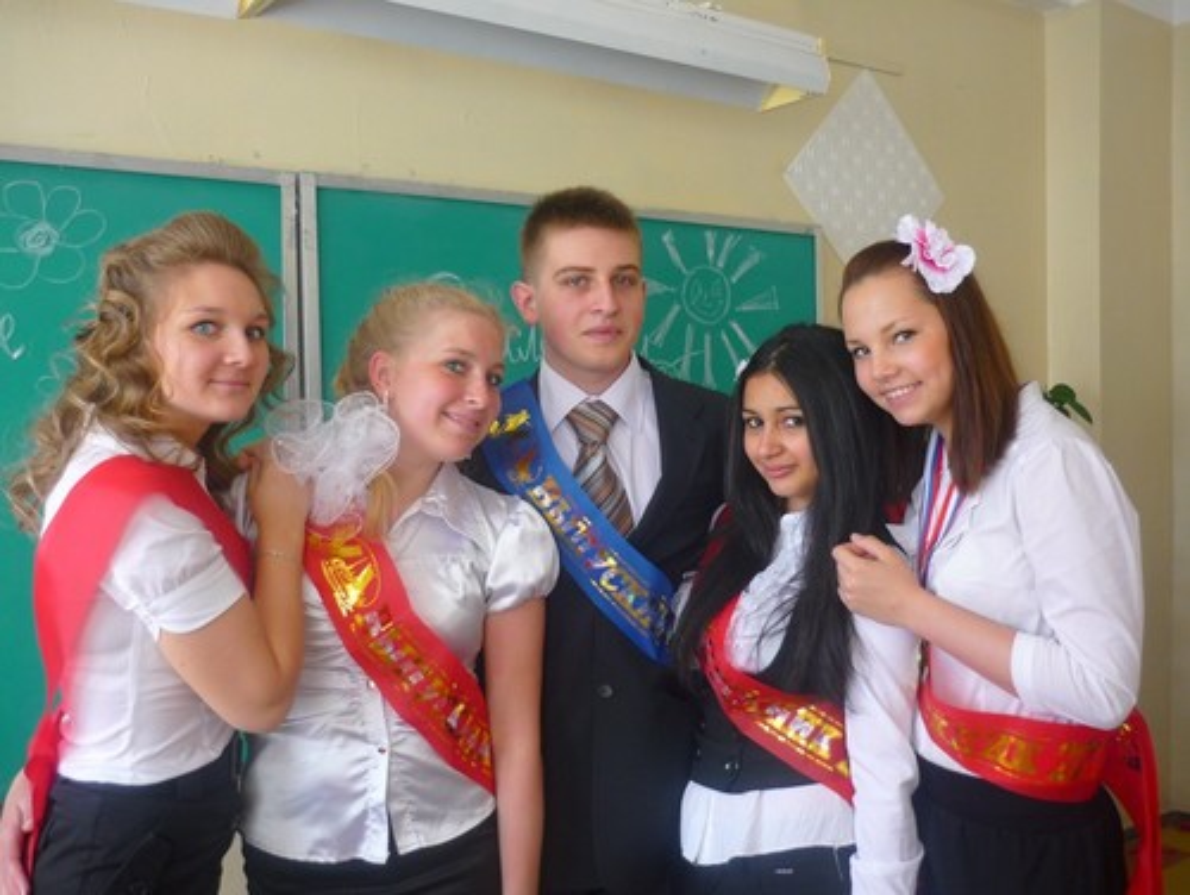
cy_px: 448
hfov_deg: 55.3
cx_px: 595
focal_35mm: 33
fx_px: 1136
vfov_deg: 43.0
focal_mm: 5.5
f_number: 2.8
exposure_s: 1/40
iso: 100
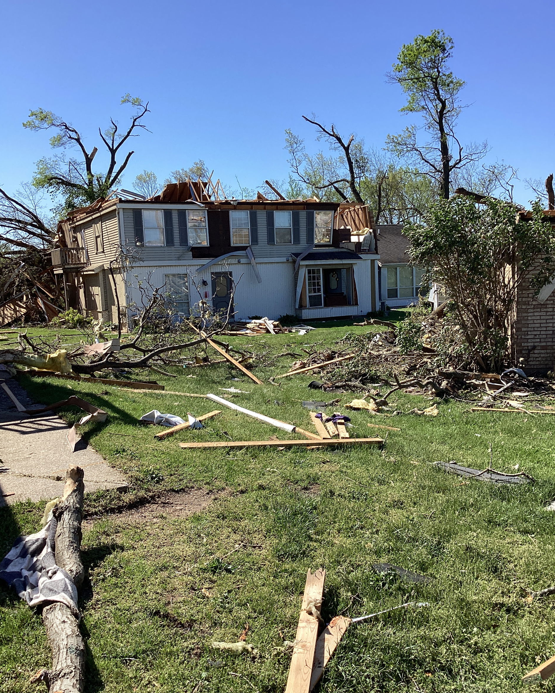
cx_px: 276
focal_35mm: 33
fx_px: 677
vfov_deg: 54.2
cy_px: 355
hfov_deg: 44.5
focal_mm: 3.3
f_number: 2.4
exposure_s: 1/1131
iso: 25
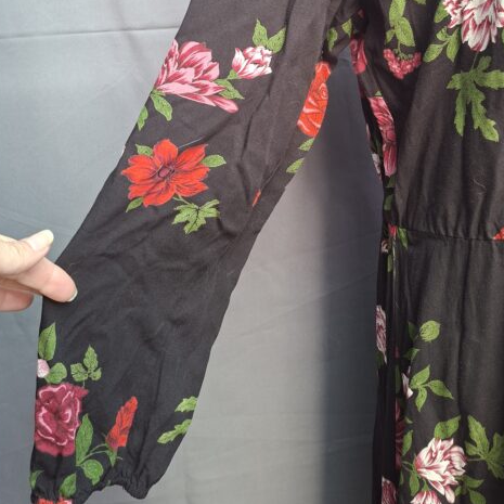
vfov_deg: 44.9
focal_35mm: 35
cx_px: 292
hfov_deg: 47.1
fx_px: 577
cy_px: 100
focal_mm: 5.54
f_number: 1.8
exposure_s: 1/100
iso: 125
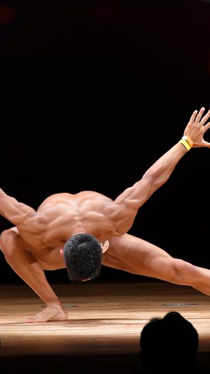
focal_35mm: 450
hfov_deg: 2.7
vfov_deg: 4.8
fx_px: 4456
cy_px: 187
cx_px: 137
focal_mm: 190
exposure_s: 1/400
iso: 3200
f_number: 5.6
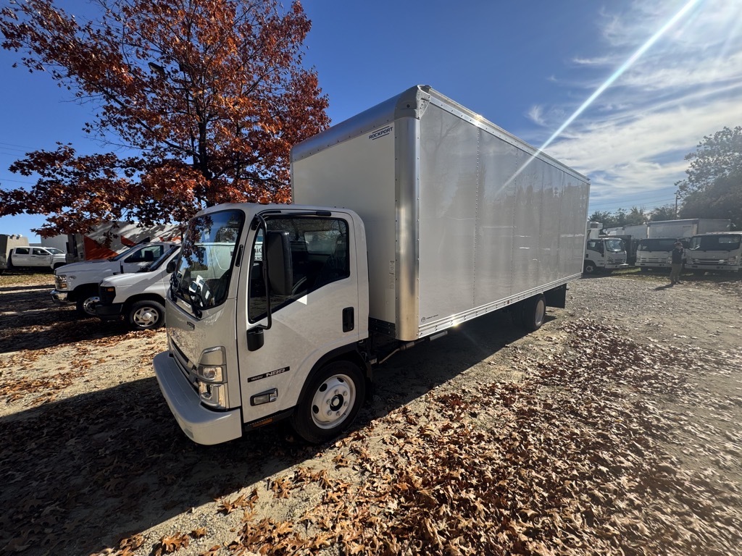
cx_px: 371
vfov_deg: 85.7
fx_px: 300
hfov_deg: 102.1
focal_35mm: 14
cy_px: 278
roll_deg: +2.7
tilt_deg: -6.4
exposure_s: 1/1477
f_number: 2.2
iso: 40
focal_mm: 2.22
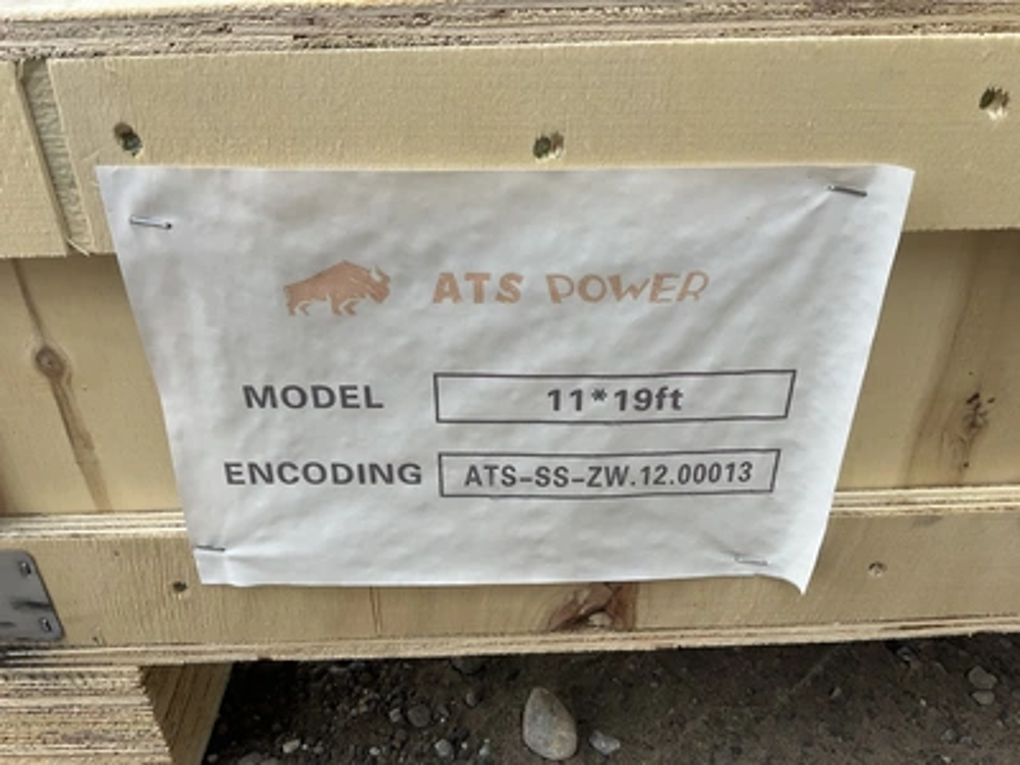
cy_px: 382
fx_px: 855
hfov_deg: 61.7
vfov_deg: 48.2
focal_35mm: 29
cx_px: 510
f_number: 1.8
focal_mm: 3
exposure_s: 1/274
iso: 25
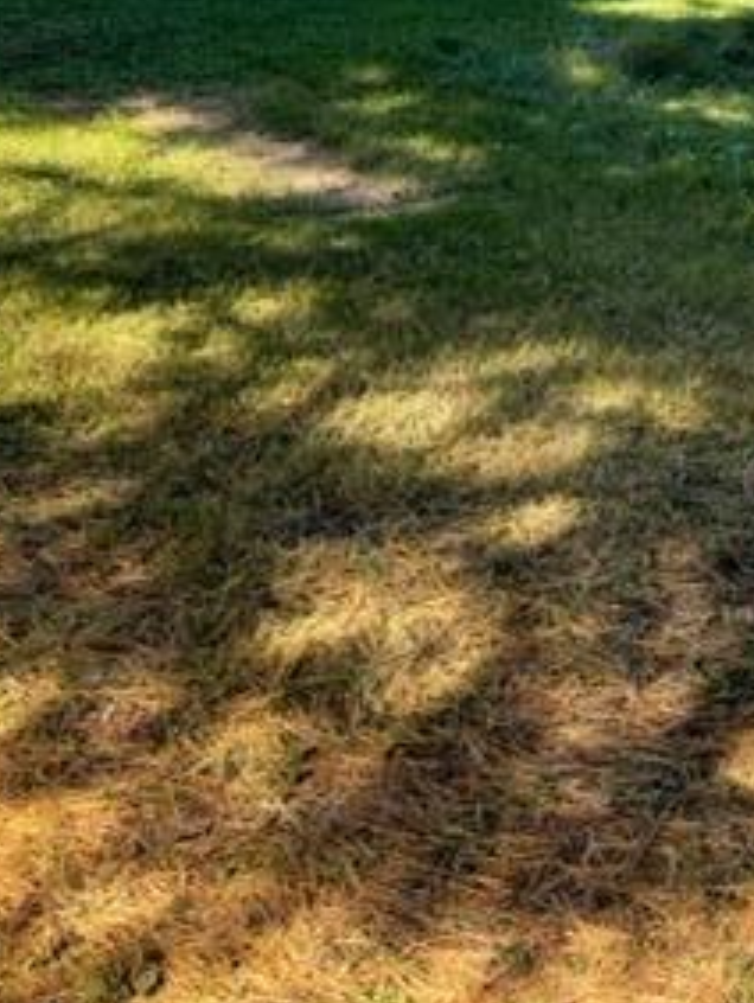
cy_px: -124
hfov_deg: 24.8
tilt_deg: -1.2
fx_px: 1711
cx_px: 459
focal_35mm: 59
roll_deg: -0.8
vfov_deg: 29.2
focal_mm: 5.1
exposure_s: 1/930
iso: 32
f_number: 1.6
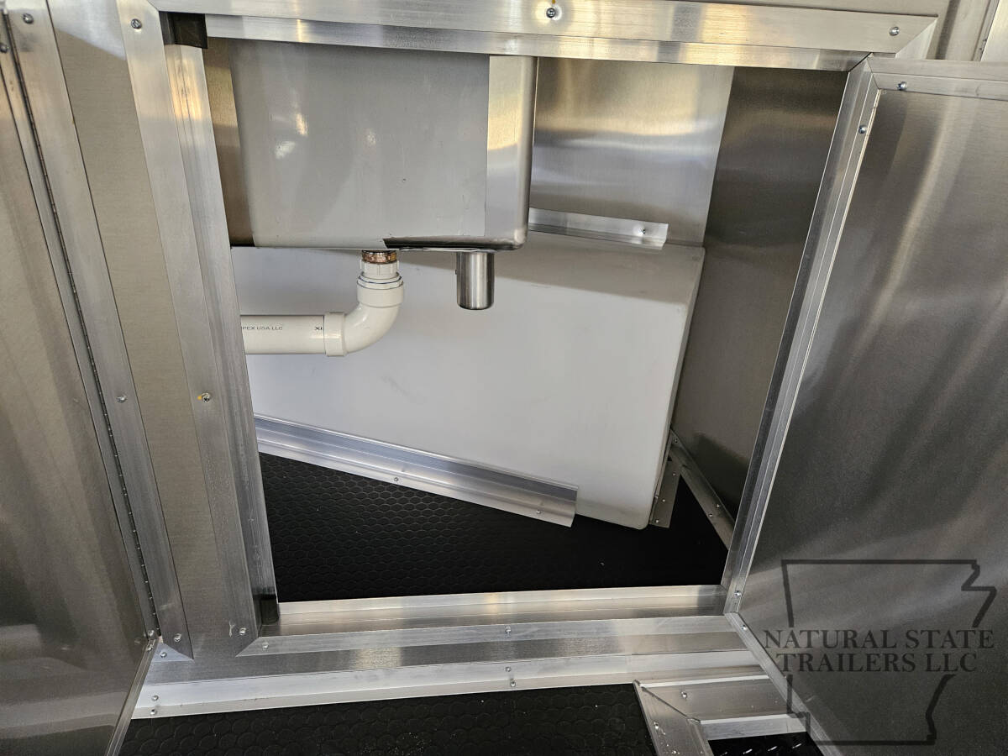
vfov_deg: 58.9
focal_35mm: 23
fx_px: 670
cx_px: 504
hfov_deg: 73.9
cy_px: 378
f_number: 1.8
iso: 800
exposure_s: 1/120
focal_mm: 5.4
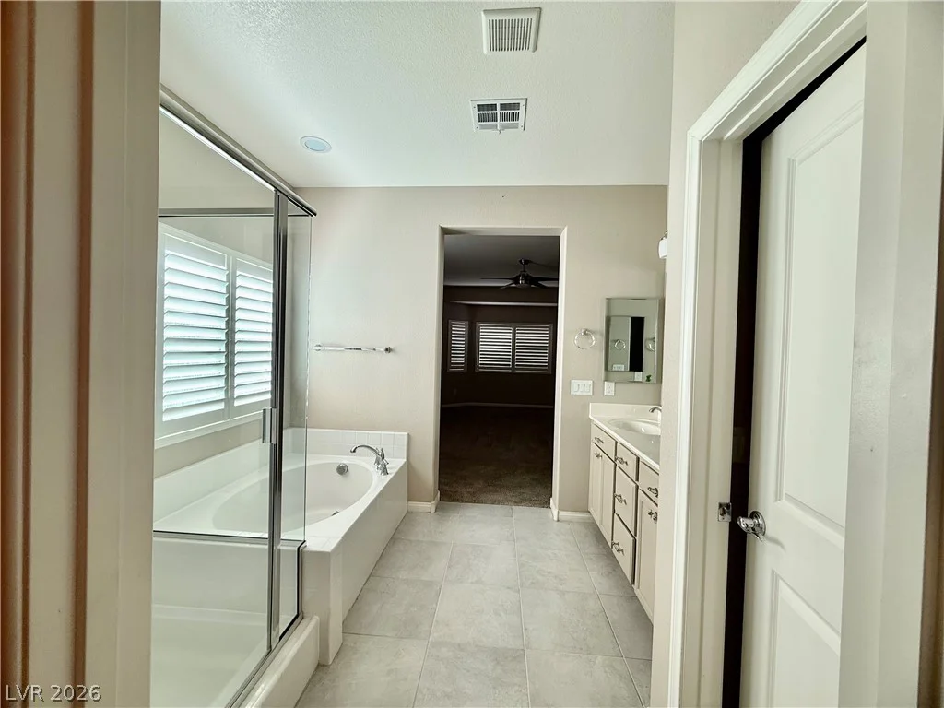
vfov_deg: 85.7
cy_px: 354
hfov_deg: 102.1
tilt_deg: -0.7
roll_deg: -1.5
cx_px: 472
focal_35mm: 14
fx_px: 382
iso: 80
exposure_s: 1/120
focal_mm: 2.22
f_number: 2.2
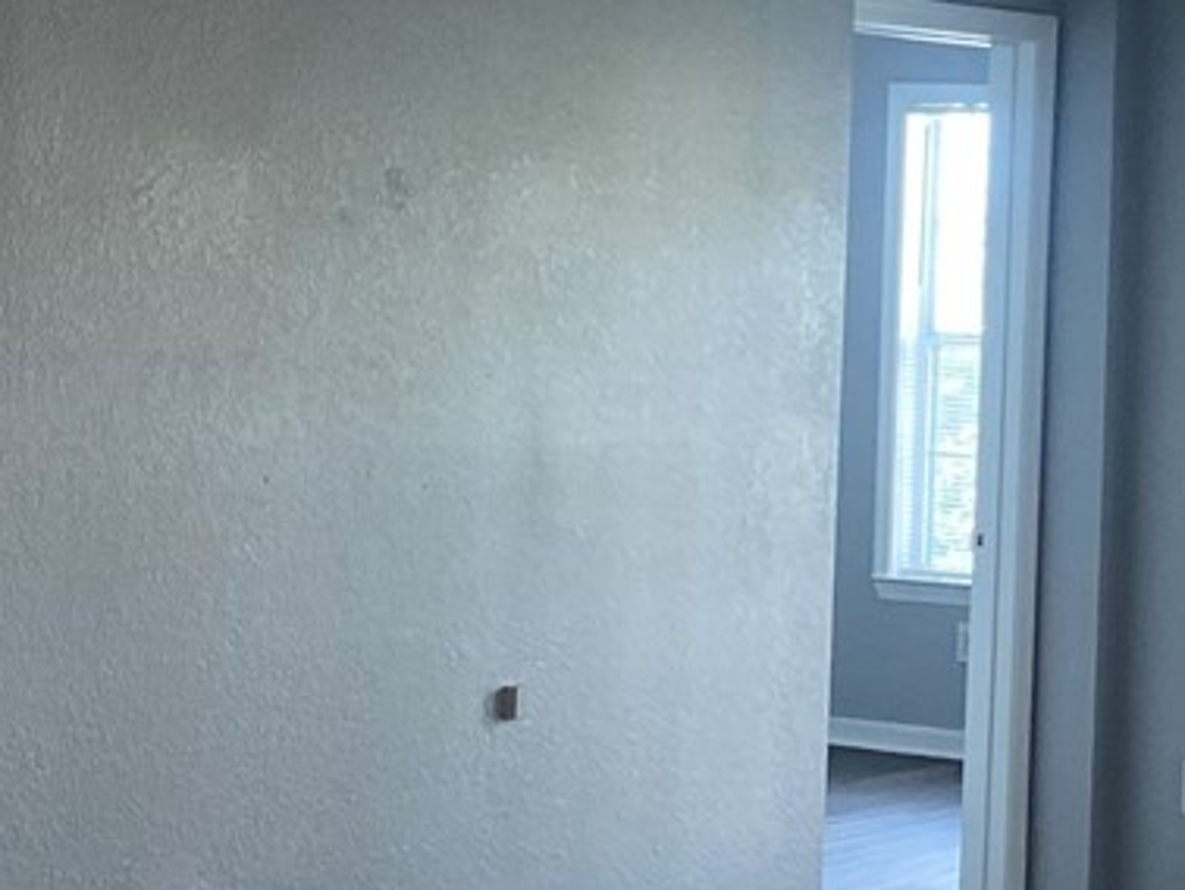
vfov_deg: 13.4
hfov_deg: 17.4
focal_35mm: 110
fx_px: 3768
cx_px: 1248
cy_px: 244
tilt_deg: +1.2
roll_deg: -1.4
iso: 125
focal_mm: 4.25
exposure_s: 1/120
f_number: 1.8
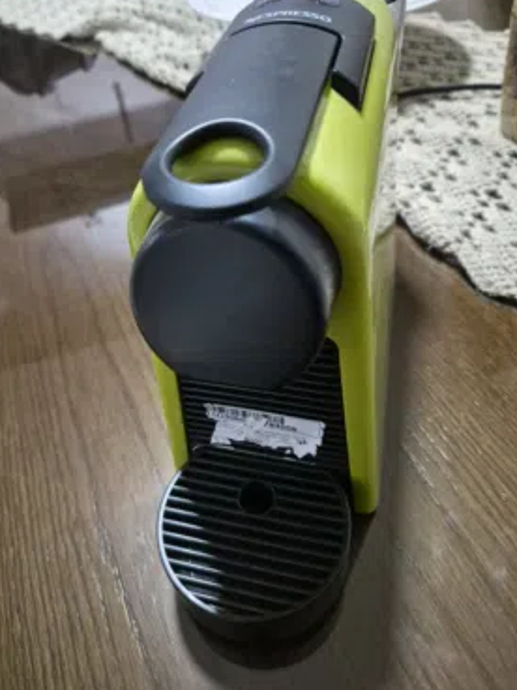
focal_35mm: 25
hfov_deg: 54.8
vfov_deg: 69.3
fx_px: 498
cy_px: 319
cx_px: 238
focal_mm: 5.4
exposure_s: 1/100
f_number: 1.8
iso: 2000
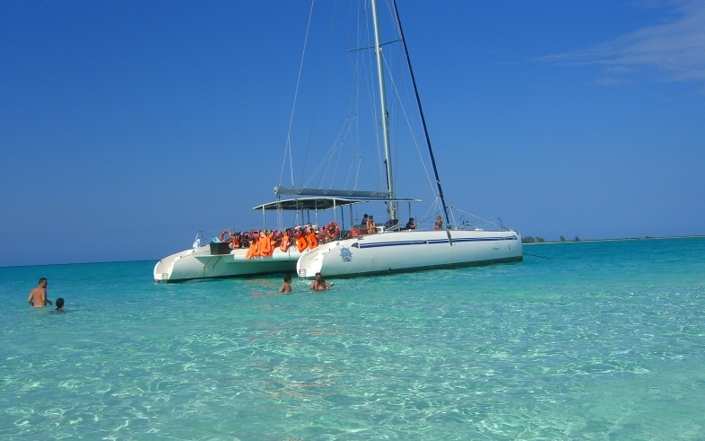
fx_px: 788
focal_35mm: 41
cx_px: 348
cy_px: 262
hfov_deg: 48.2
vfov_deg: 31.2
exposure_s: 1/400
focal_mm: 7.9
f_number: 8
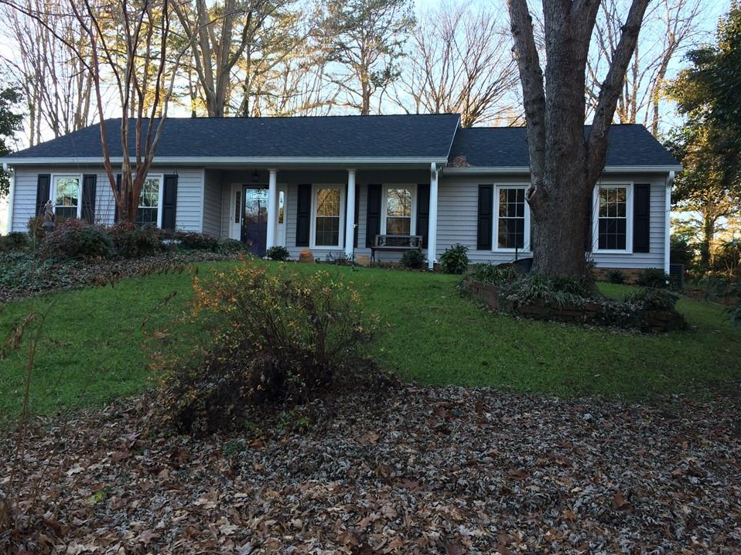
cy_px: 274
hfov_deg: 58.4
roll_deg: -1.5
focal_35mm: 31
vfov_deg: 45.4
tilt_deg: +2.4
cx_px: 364
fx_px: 663
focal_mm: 4.15
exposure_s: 1/120
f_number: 2.2
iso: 64
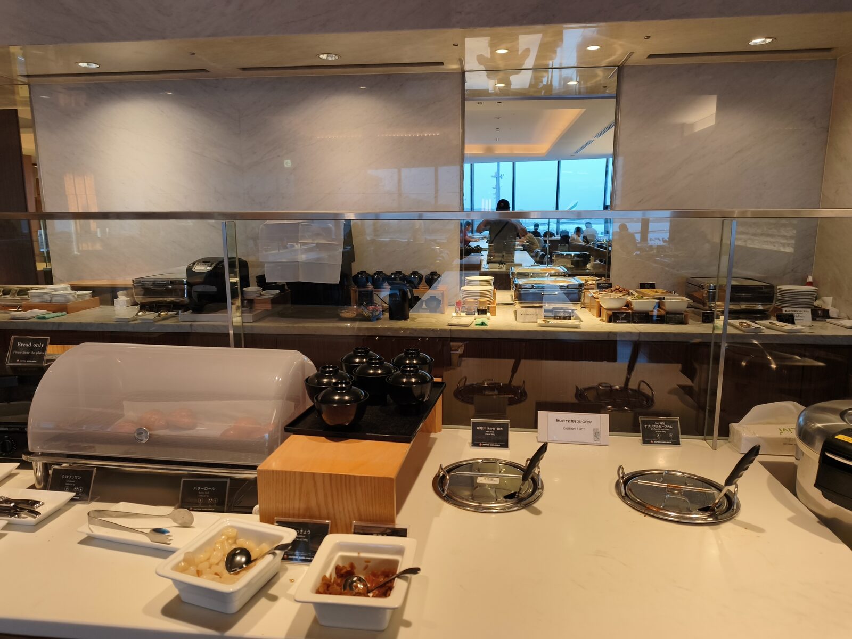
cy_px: 320
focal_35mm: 23
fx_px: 566
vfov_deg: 58.9
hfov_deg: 73.9
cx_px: 426
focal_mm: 6.45
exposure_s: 1/99.9
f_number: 1.62
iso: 125
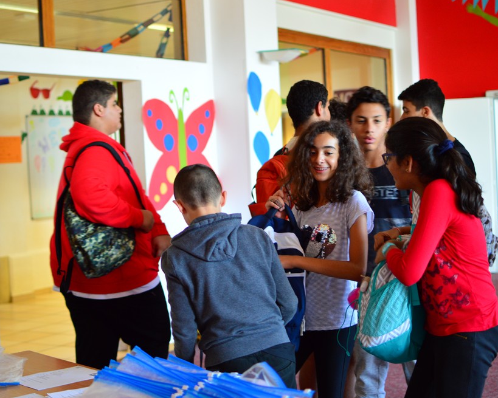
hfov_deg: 30.6
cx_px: 204
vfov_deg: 24.8
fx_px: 908
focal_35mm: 62
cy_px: 195
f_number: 1.8
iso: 400
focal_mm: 35
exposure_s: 1/60
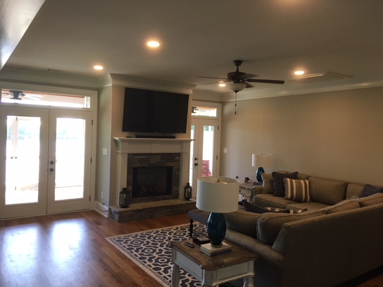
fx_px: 321
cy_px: 144
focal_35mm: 29
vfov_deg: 48.2
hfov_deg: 61.7
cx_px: 192
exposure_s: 1/30
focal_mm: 4.15
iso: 40
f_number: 2.2
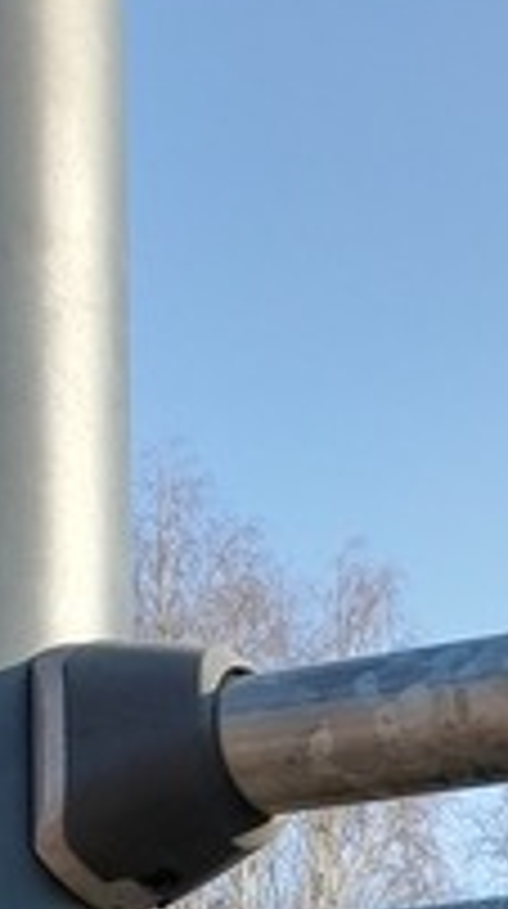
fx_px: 2597
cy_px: 1737
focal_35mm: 108
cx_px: 1074
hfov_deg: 10.2
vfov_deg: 16.1
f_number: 2
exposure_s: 1/228
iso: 20
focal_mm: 4.6
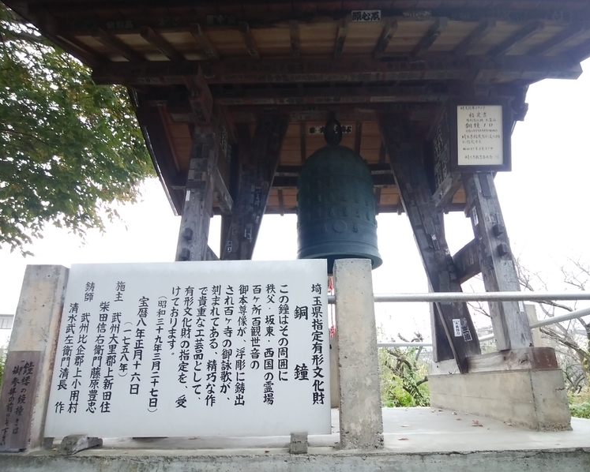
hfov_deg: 72.5
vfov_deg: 60.9
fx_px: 402
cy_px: 236
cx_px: 314
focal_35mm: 23
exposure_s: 1/24
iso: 100
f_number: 2
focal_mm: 3
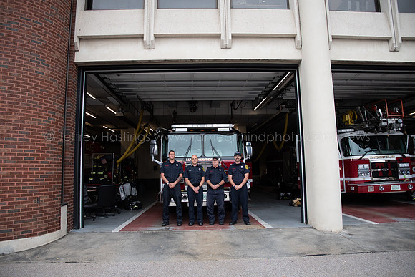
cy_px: 138
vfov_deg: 53.2
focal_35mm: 24
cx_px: 208
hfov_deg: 73.7
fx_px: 277
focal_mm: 16
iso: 400
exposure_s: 1/1000
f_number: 3.2
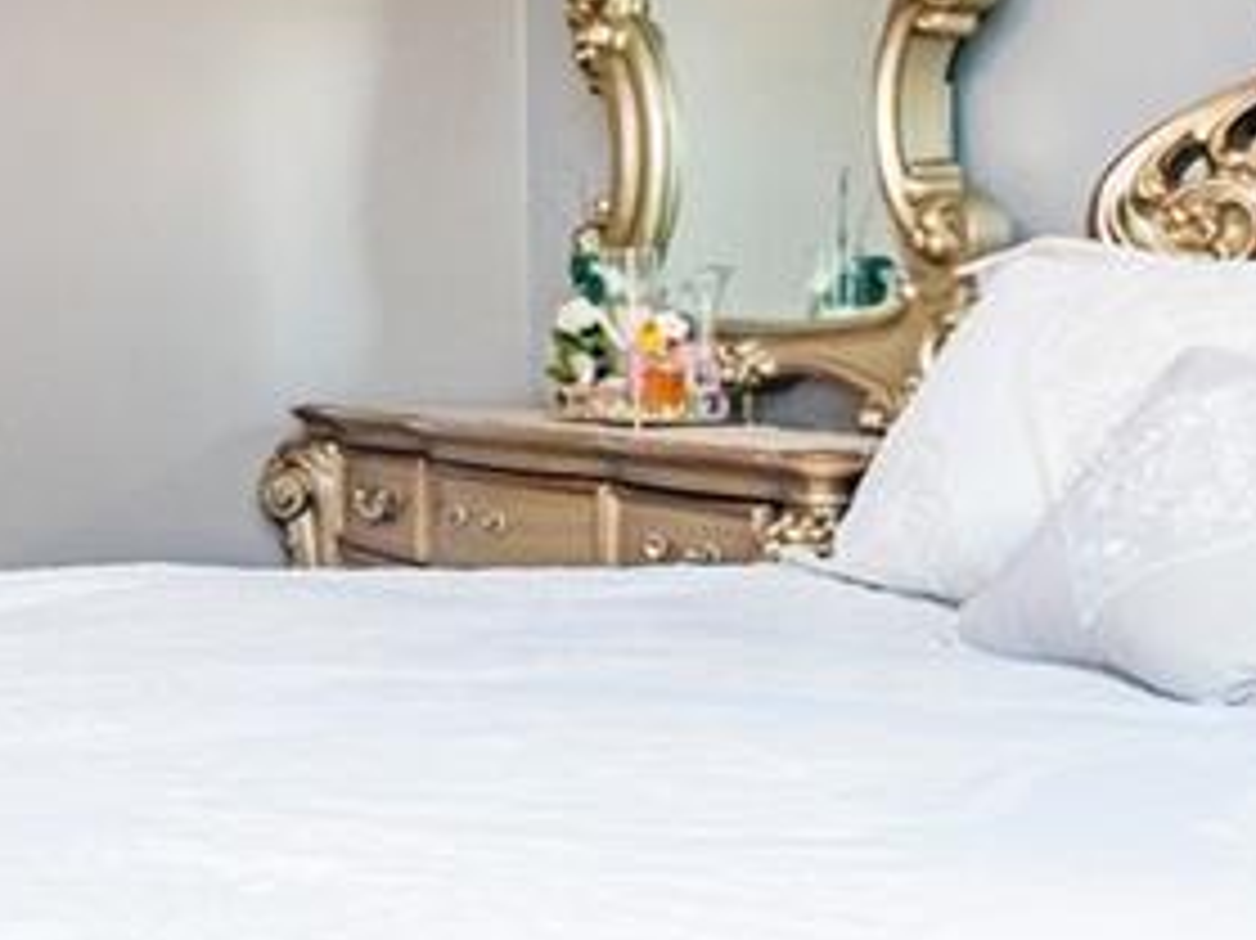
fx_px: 2176
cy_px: 189
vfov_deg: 24.0
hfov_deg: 26.1
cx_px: -482
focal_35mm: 60
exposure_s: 1/200
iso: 1600
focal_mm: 17
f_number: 5.6
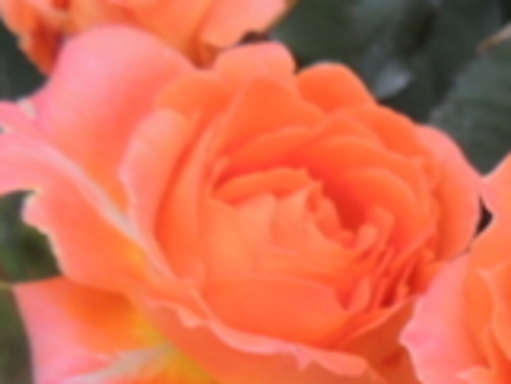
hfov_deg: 15.8
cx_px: 647
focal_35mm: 119
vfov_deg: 11.7
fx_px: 1758
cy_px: 638
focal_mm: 4.3
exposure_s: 1/500
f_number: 3
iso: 100
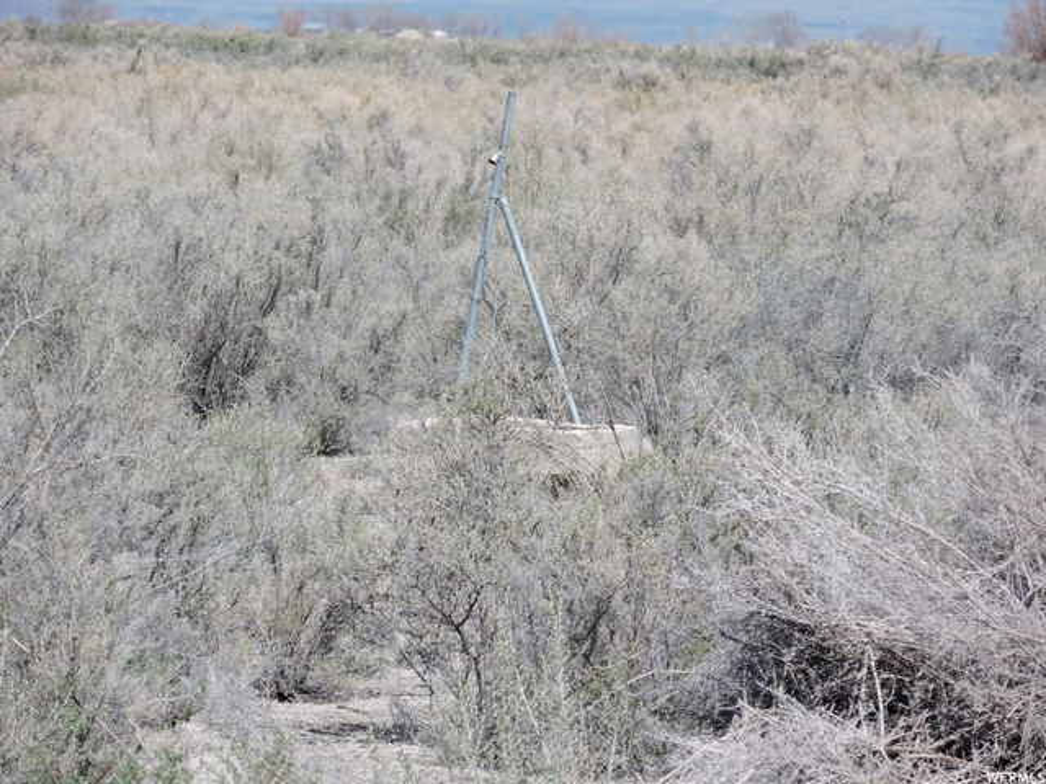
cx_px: 523
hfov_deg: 6.1
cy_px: 392
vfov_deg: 4.6
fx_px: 9821
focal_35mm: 325
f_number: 4.8
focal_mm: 58
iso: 100
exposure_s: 1/640
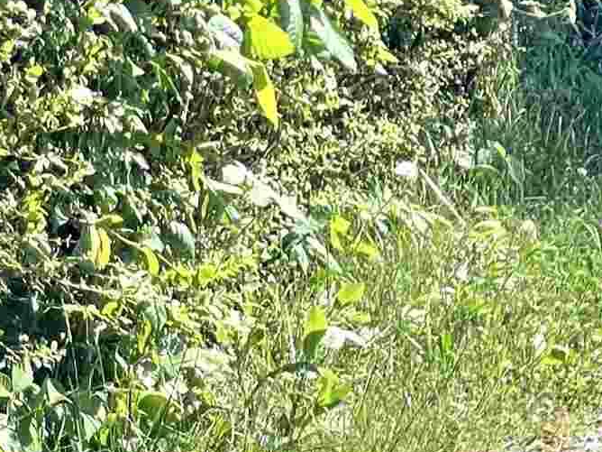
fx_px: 4156
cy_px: -142
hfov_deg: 7.8
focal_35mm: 239
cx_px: 1363
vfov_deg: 6.2
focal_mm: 6
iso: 25
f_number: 2
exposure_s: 1/578
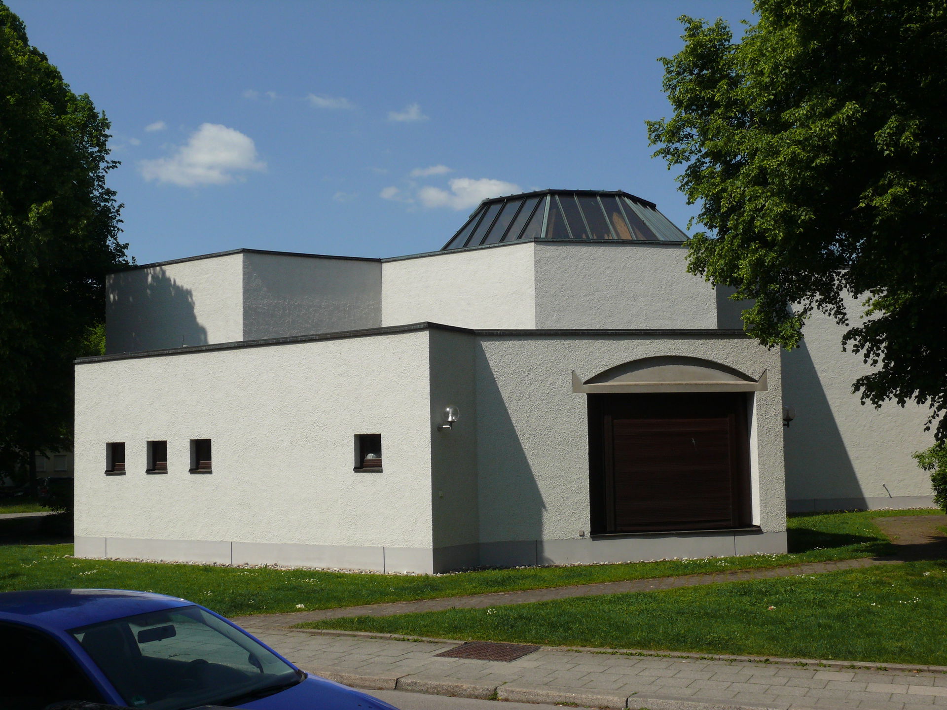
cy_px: 355
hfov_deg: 42.9
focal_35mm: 44
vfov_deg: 32.9
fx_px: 1204
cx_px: 474
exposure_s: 1/400
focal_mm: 9.3
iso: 100
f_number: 8
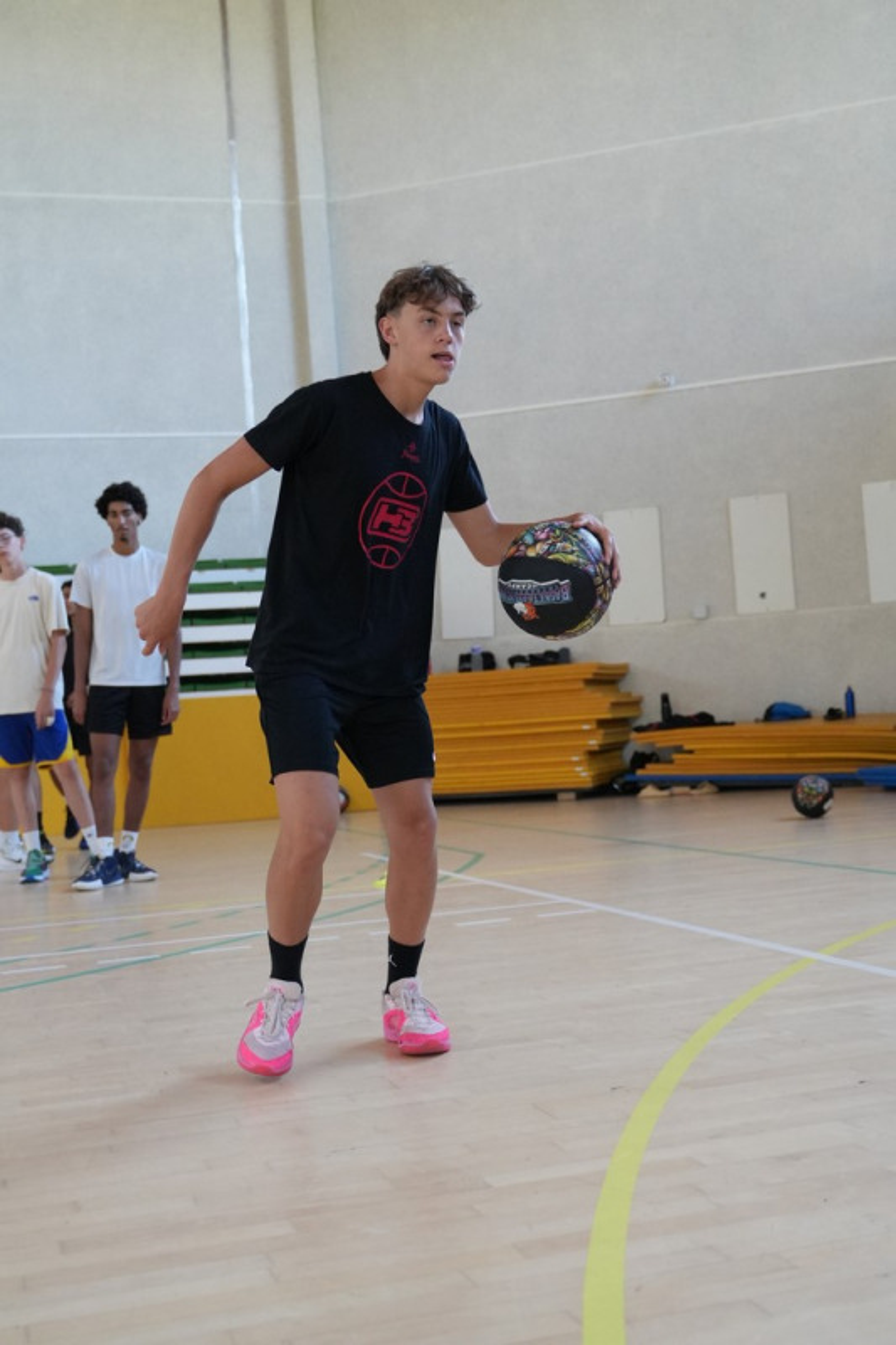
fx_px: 1569
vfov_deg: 46.4
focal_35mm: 42
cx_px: 448
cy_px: 672
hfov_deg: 31.9
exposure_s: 1/400
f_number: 2.8
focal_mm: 28
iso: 2000
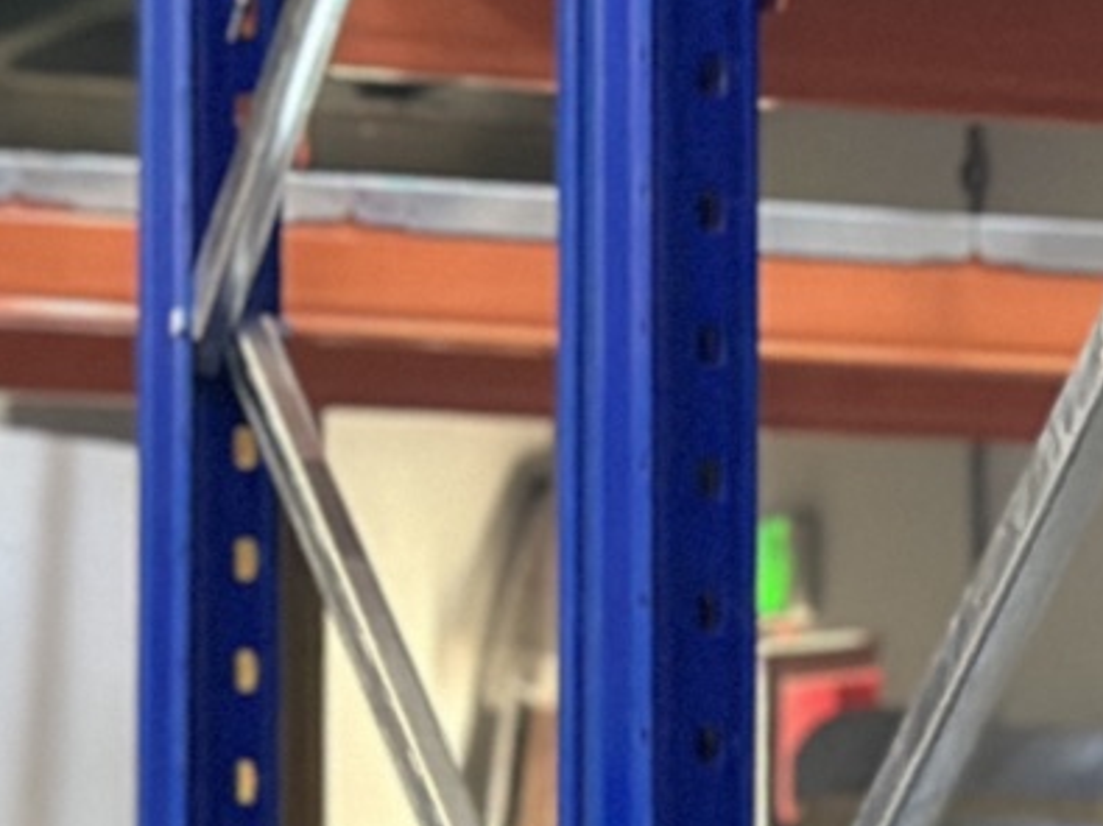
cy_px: 974
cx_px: 2745
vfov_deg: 6.1
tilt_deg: +0.1
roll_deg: -0.1
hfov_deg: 7.5
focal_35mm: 243
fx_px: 7741
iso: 640
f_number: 1.78
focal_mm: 6.86
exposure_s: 1/40
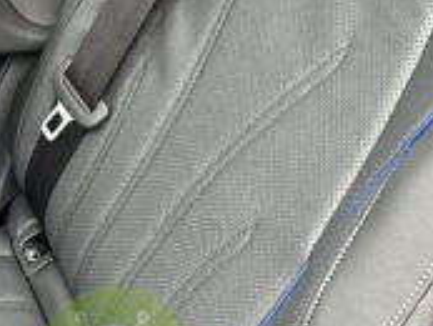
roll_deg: -0.5
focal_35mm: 83
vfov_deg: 16.9
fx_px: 1039
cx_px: -35
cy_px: -85
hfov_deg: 22.3
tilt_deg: -28.1
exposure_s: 1/60
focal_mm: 6.86
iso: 250
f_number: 1.78
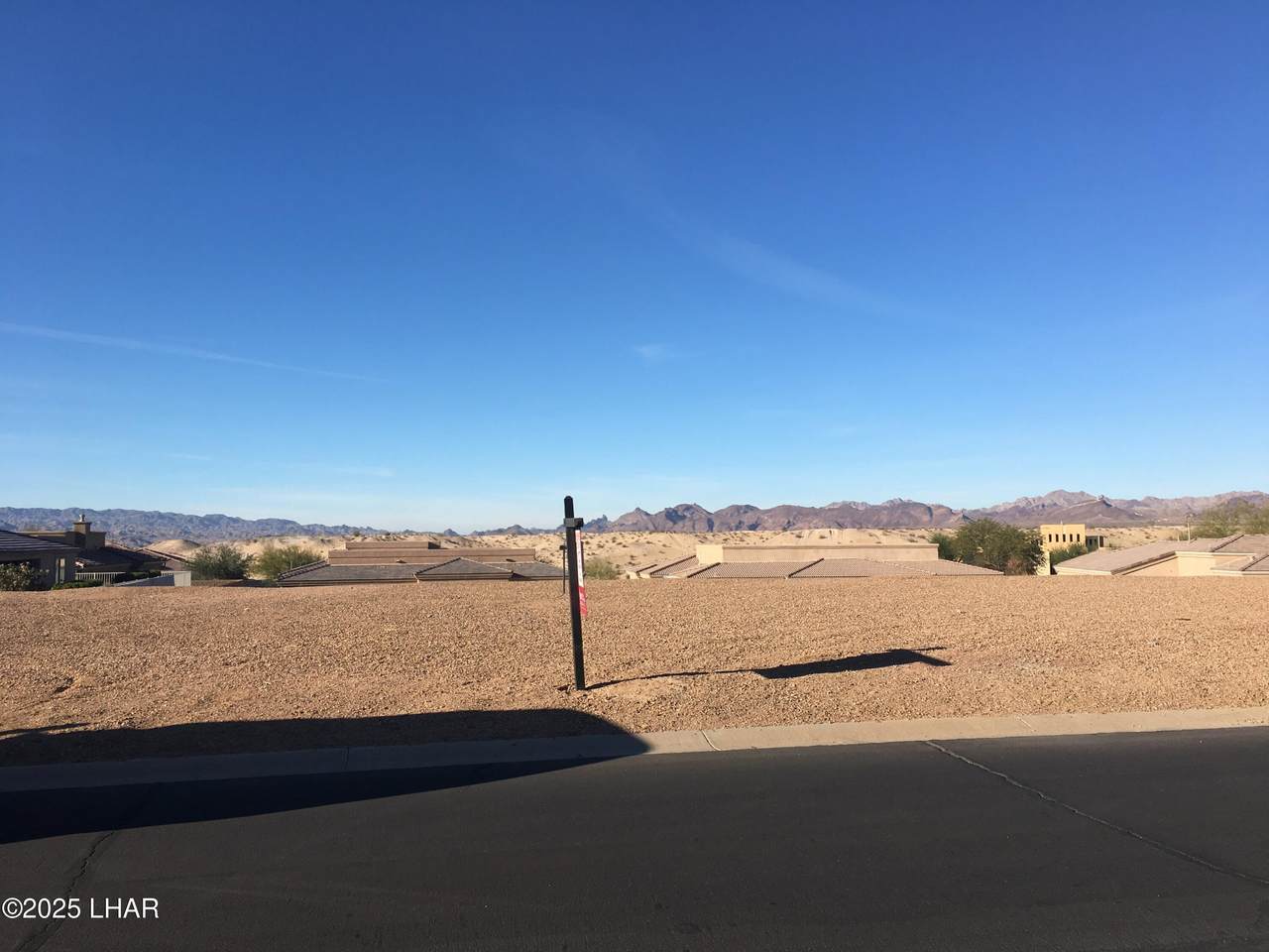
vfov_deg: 48.2
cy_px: 476
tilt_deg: +5.7
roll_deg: -0.1
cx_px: 634
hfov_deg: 61.7
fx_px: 1063
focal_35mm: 29
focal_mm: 4.15
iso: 25
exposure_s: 1/1789
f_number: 2.2
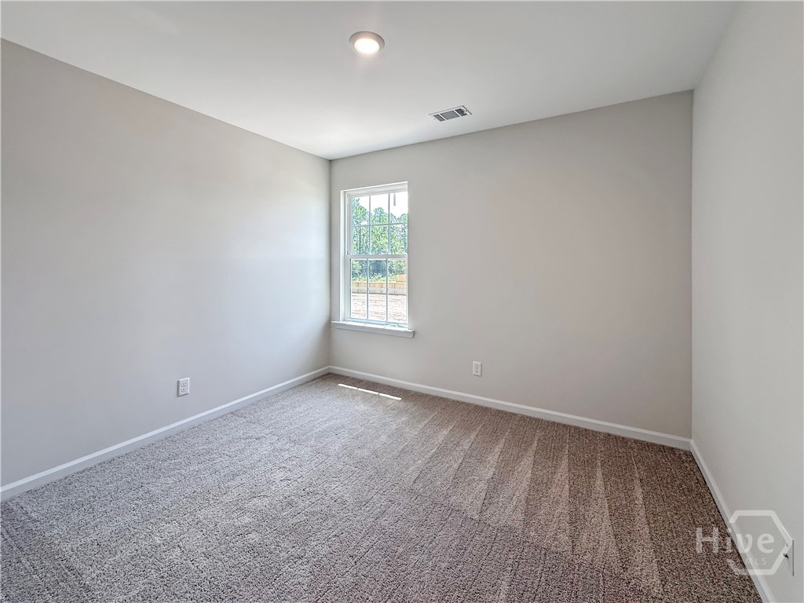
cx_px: 402
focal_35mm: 14
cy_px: 302
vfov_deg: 85.7
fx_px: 325
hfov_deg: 102.1
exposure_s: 1/120
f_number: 2.2
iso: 50
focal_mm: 2.22
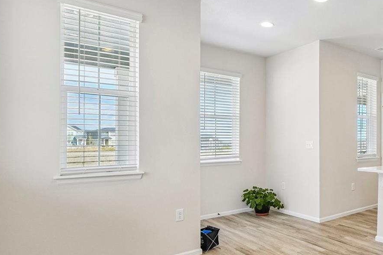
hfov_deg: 62.0
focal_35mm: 27
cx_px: 305
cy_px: 141
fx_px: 287
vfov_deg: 47.8
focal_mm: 10
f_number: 8
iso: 800
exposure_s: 1/50
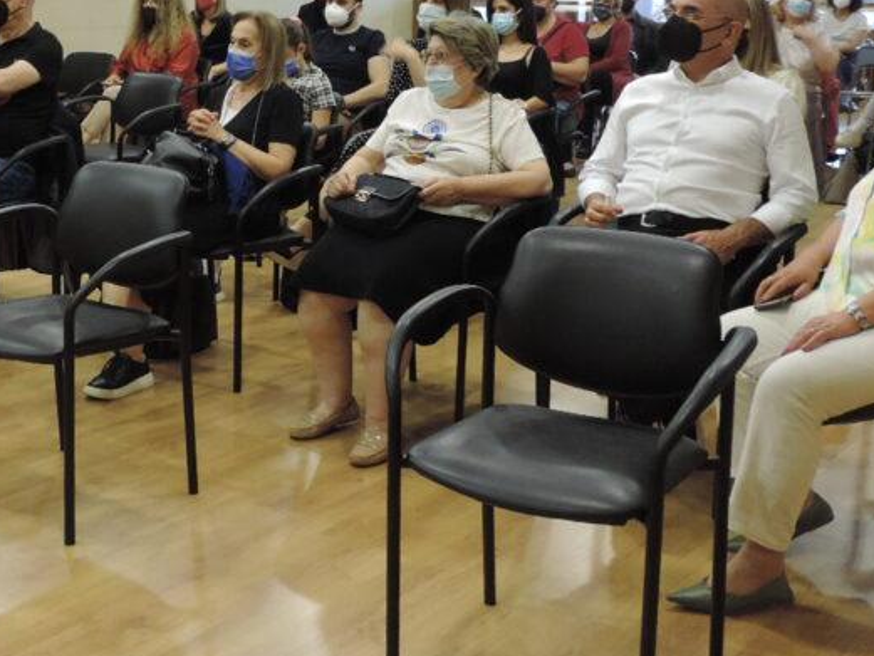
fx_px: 1389
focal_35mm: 55
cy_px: 158
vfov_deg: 26.2
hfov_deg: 34.2
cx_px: 223
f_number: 3.1
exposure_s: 1/25
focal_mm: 4.9
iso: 400
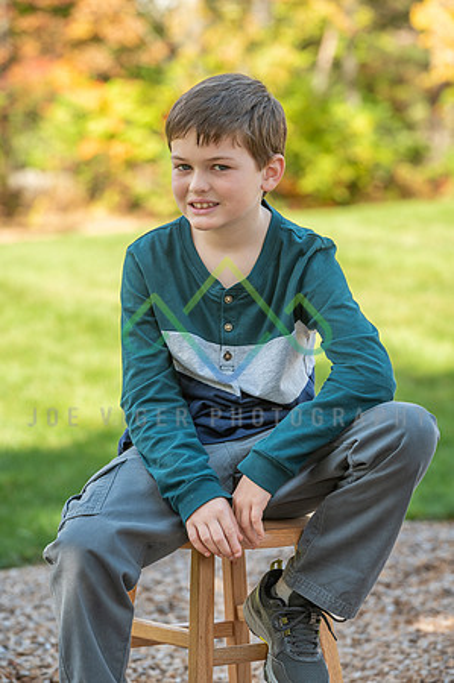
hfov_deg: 7.4
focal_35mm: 185
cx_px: 227
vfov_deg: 11.1
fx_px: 3507
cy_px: 342
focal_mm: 185
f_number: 6.3
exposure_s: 1/80
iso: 100
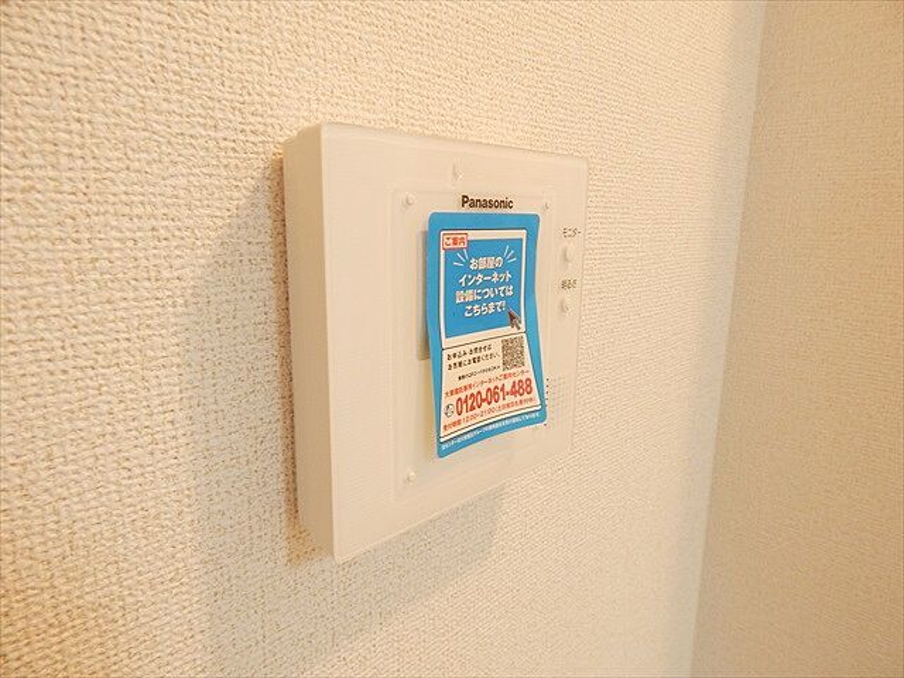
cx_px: 452
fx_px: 601
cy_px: 339
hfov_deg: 73.9
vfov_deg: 58.9
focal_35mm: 23
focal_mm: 4
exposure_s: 1/15
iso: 200
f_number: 3
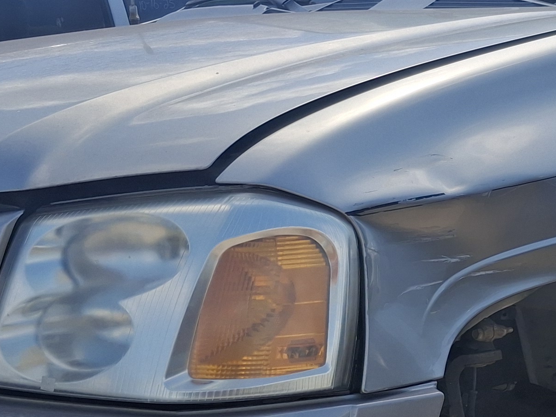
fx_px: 1365
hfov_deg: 22.6
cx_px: 459
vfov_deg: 17.3
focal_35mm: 85
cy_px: 271
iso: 32
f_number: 1.8
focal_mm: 4.69
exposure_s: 1/2809
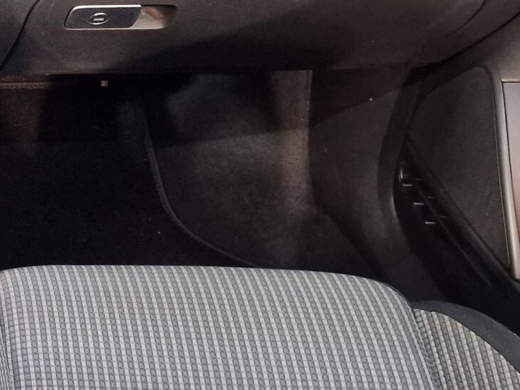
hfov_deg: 21.3
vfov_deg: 18.2
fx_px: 1217
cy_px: 133
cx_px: -202
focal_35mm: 81
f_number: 1.8
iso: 320
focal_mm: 6.4
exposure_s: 1/50
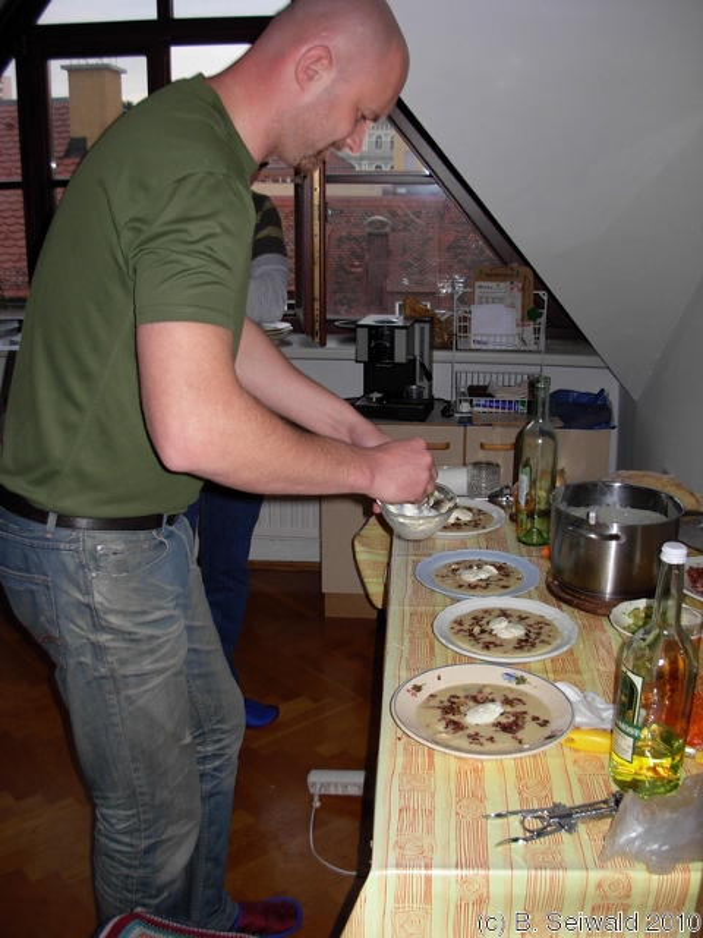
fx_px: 1029
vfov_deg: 49.0
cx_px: 352
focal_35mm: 38
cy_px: 469
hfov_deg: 37.7
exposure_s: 1/22.6
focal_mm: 6.3
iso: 79
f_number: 2.9
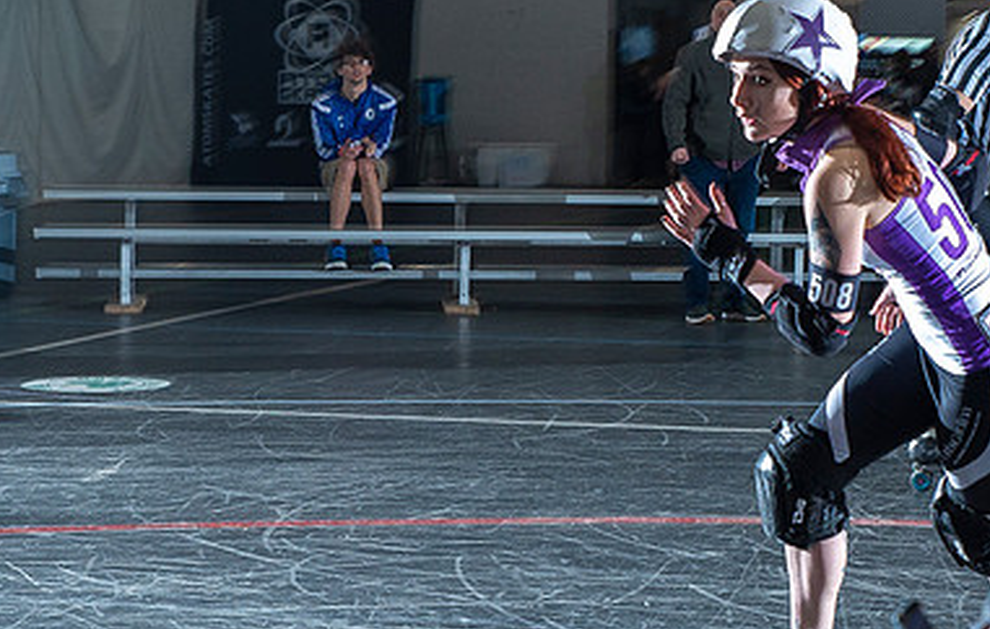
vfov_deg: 11.9
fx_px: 3009
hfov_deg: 18.6
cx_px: 684
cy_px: 198
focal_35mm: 111
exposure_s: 1/160
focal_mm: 48
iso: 800
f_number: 7.1
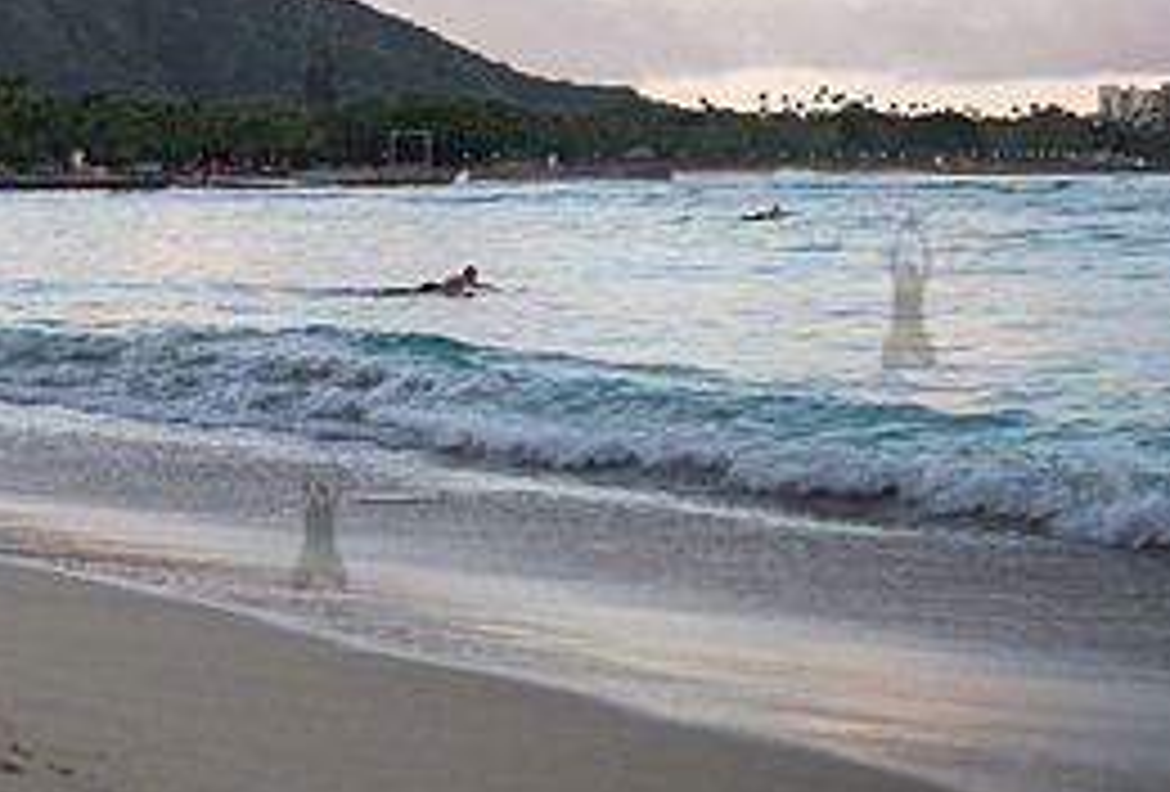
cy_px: 220
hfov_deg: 20.9
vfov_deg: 14.4
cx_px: 213
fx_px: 3135
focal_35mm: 96
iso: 1000
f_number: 2.5
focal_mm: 35
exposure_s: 1/4000
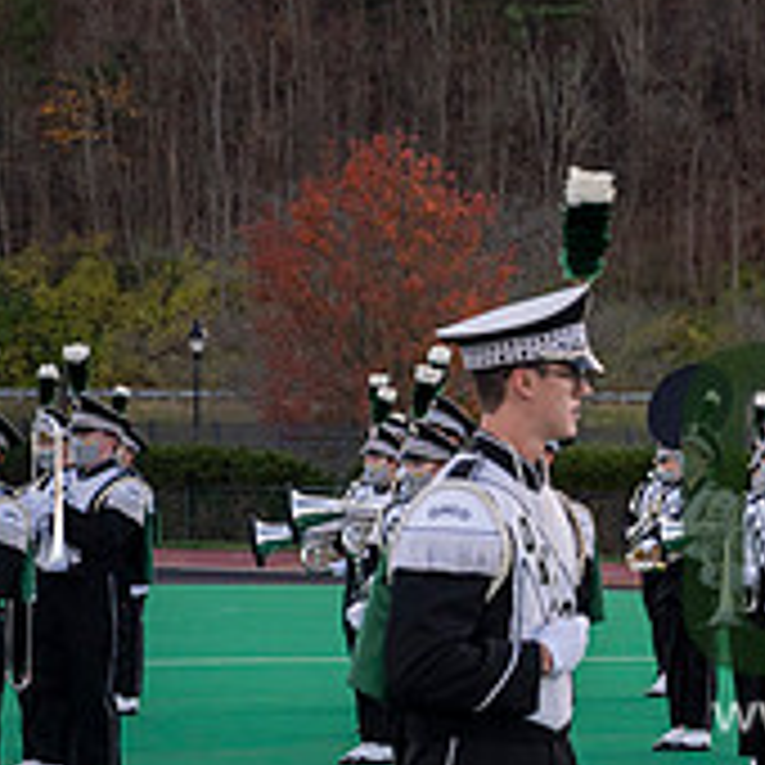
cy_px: 554
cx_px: 1022
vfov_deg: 8.6
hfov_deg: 8.5
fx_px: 5076
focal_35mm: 203
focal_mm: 70
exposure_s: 1/2000
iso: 2000
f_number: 4
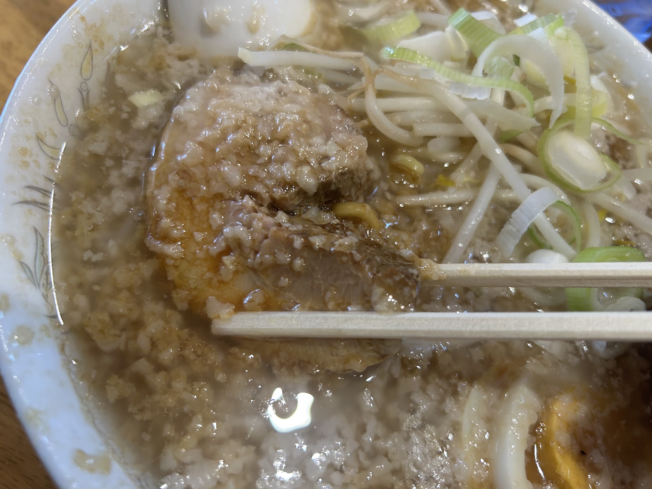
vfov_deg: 53.1
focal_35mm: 26
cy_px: 244
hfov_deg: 67.3
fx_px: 490
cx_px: 326
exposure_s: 1/100
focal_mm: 5.7
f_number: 1.5
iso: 50
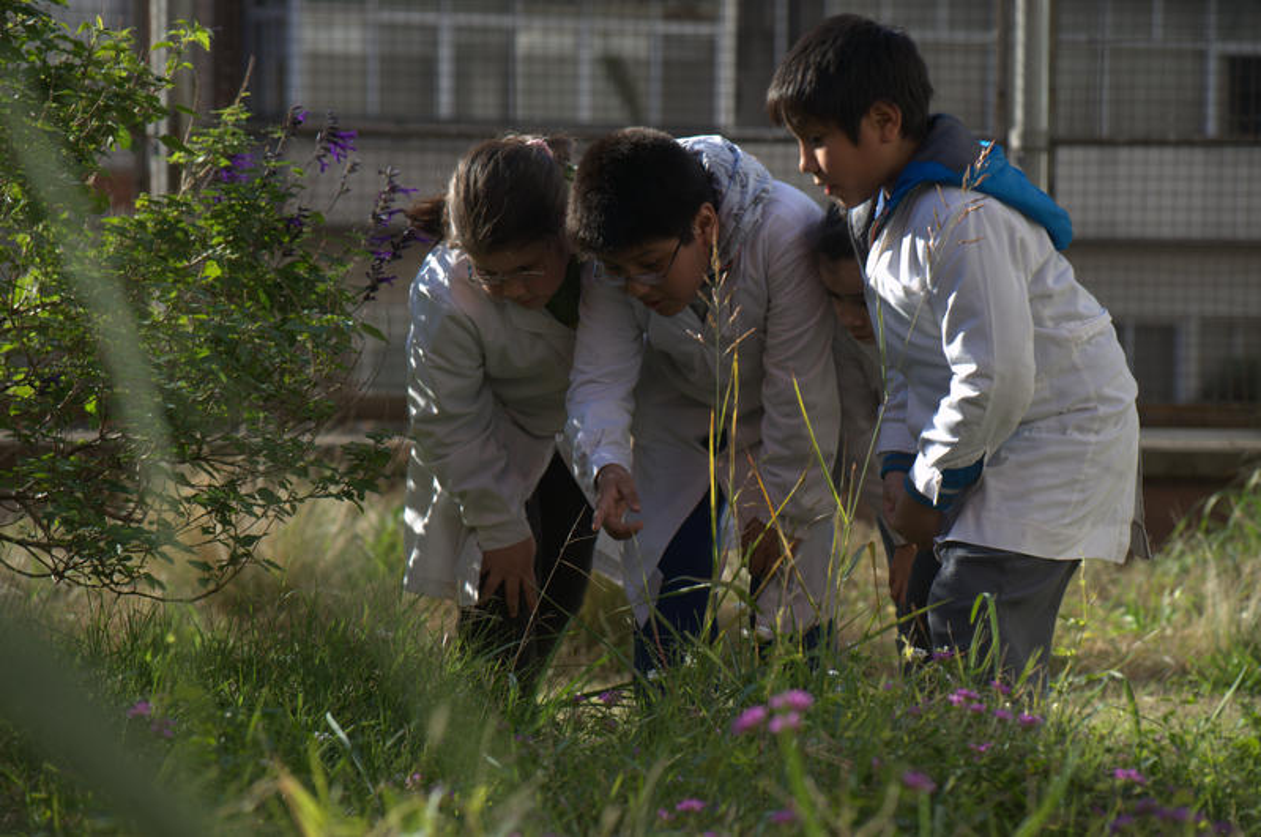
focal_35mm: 145
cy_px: 418
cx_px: 630
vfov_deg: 9.4
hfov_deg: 14.2
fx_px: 5072
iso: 200
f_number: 8
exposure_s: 1/160
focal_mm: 145
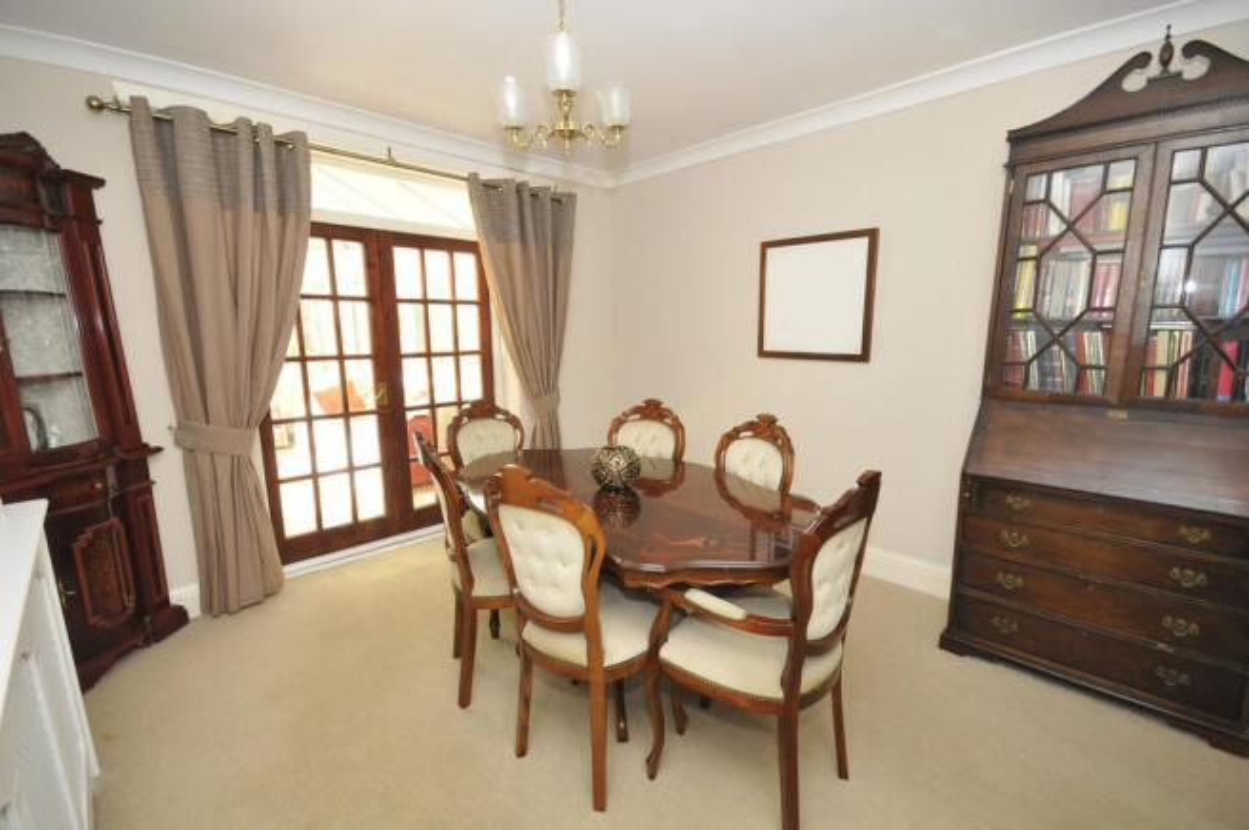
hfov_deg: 100.4
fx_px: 520
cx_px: 624
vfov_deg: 77.2
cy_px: 415
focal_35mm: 15
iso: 800
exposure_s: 1/60
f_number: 7.1
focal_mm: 10
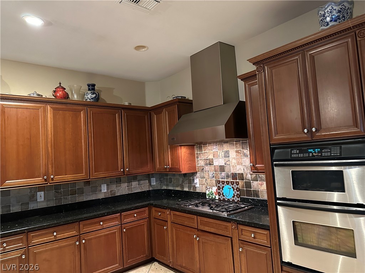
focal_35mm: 24
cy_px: 136
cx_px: 182
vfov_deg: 56.8
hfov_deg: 71.6
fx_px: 253
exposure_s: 1/30
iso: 800
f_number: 1.78
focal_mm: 6.86
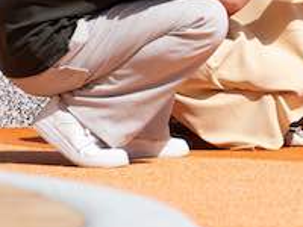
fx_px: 5007
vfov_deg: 2.6
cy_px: -107
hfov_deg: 3.4
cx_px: 578
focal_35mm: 572
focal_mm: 158.8
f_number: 5.6
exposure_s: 1/320
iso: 100
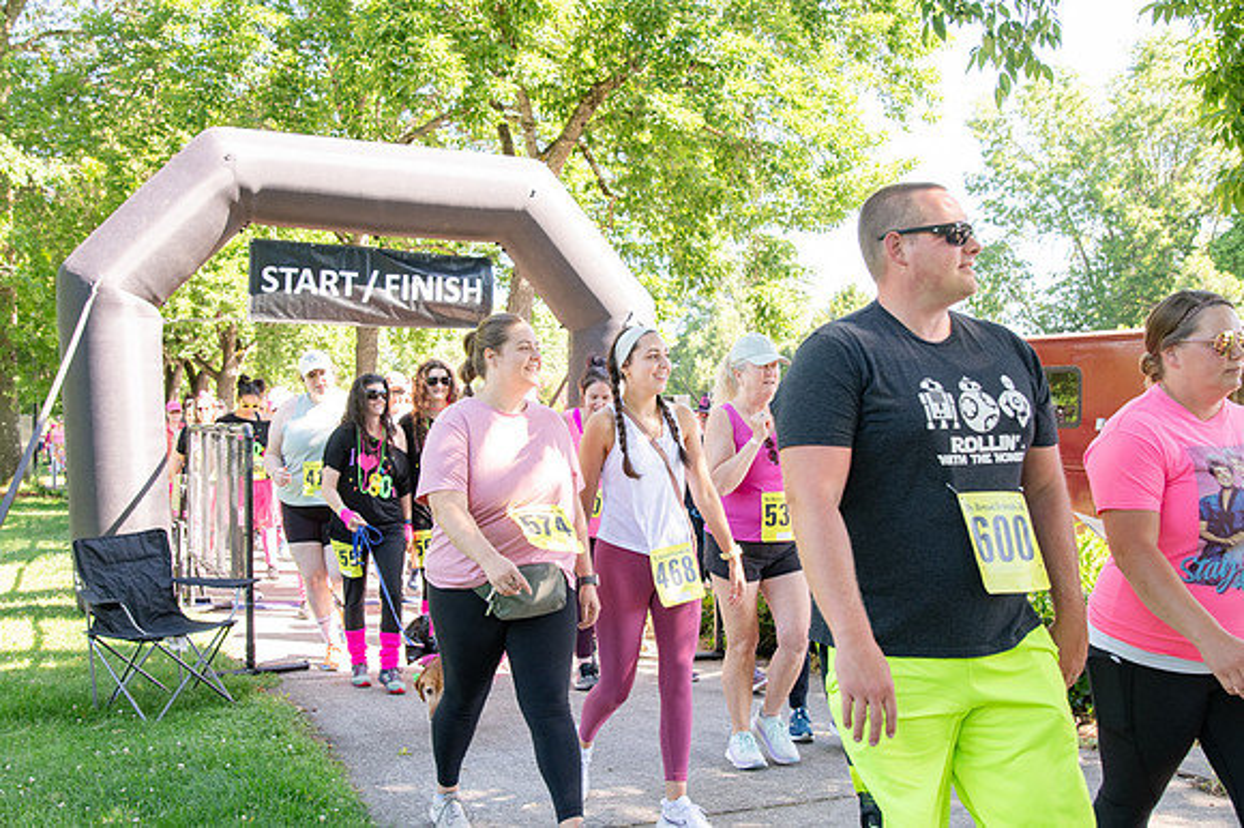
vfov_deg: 36.8
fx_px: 1243
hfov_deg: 53.2
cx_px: 622
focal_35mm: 36
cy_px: 414
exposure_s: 1/400
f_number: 3.5
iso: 500
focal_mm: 24
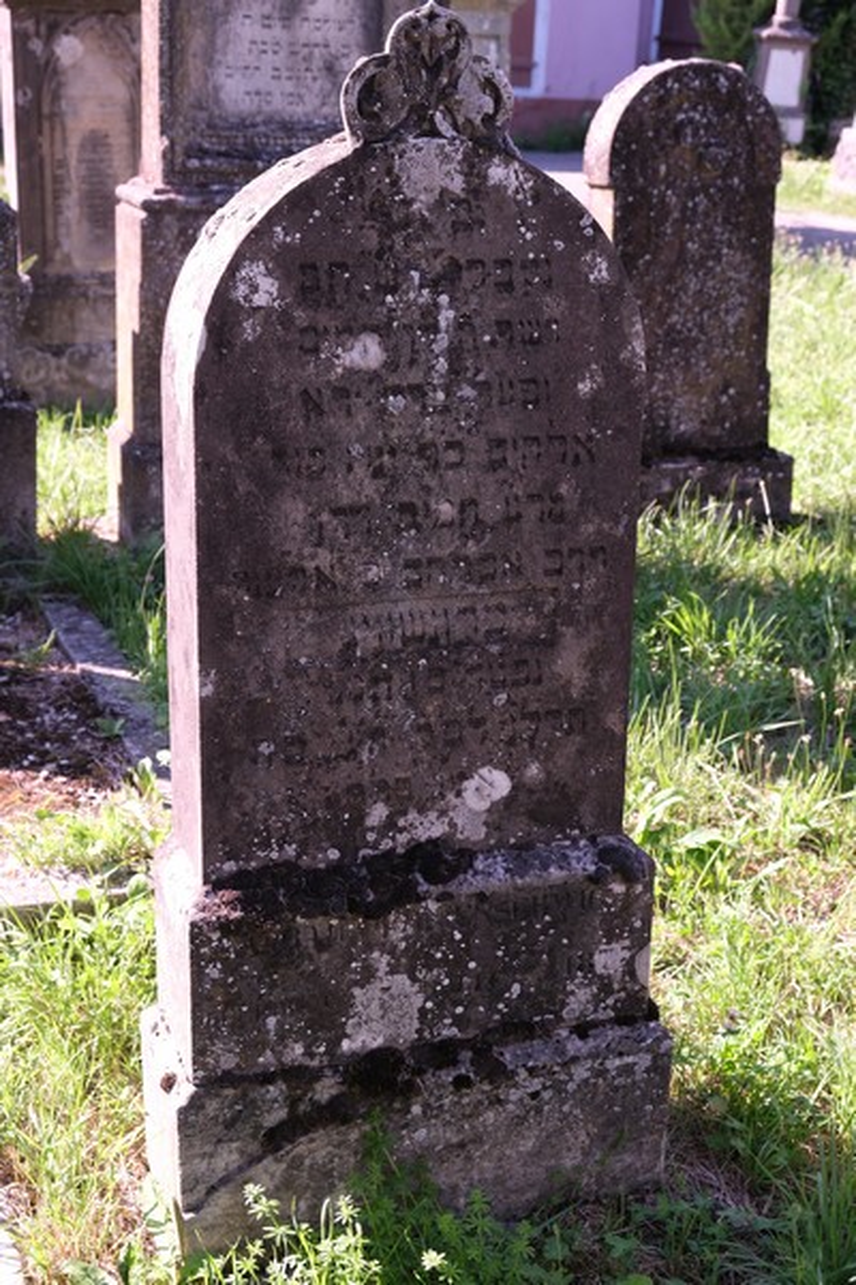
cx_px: 428
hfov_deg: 28.6
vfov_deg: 41.9
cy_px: 642
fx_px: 1676
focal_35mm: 47
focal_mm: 31.5
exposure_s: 1/600
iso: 1000
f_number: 5.6
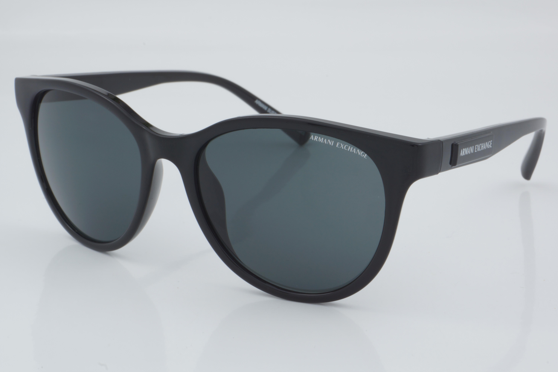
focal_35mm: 75
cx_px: 279
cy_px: 186
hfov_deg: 27.0
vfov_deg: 18.2
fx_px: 1162
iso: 100
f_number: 32
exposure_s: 1/4
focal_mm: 50
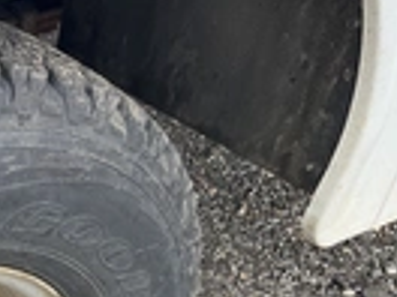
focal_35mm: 79
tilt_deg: -43.8
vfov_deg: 17.5
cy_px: 387
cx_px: -156
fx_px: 906
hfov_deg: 21.6
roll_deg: +2.9
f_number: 1.6
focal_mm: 5.1
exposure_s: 1/605
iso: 50
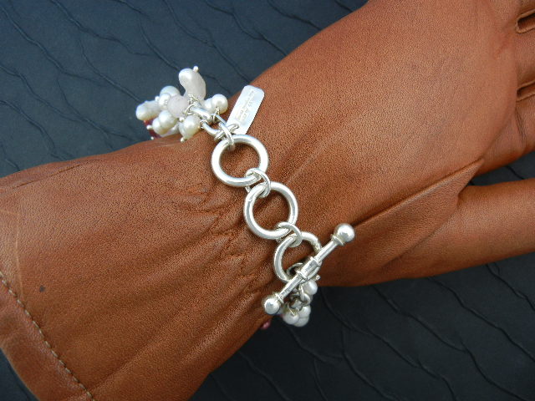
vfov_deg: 41.8
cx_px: 268
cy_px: 200
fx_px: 525
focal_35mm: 34
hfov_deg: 54.0
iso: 200
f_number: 3.6
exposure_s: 1/7.7
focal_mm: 6.2
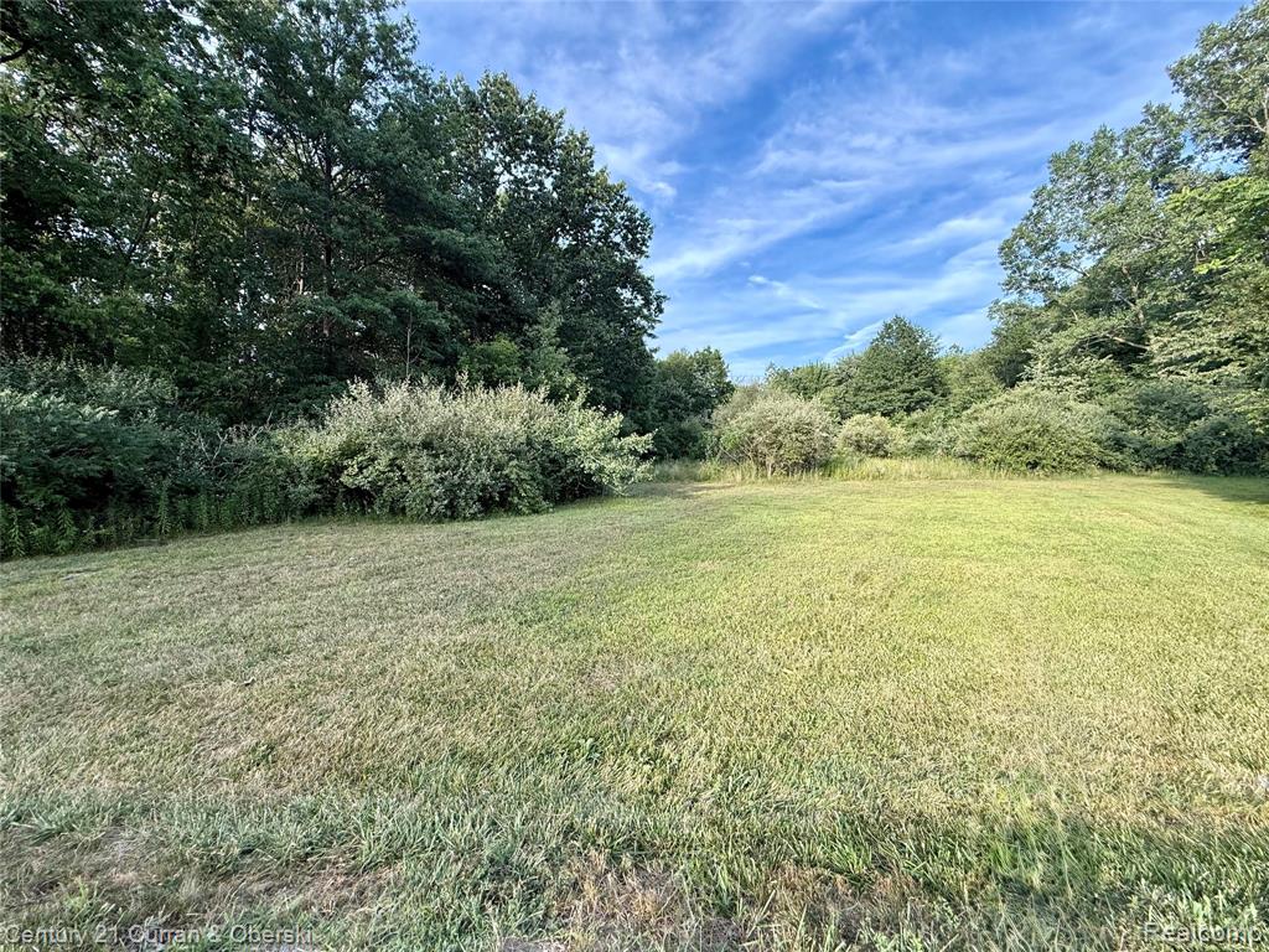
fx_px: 513
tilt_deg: -2.6
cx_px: 634
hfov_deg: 102.1
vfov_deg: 85.7
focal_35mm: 14
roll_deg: +0.9
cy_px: 476
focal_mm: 2.22
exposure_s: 1/386
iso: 64
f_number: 2.2
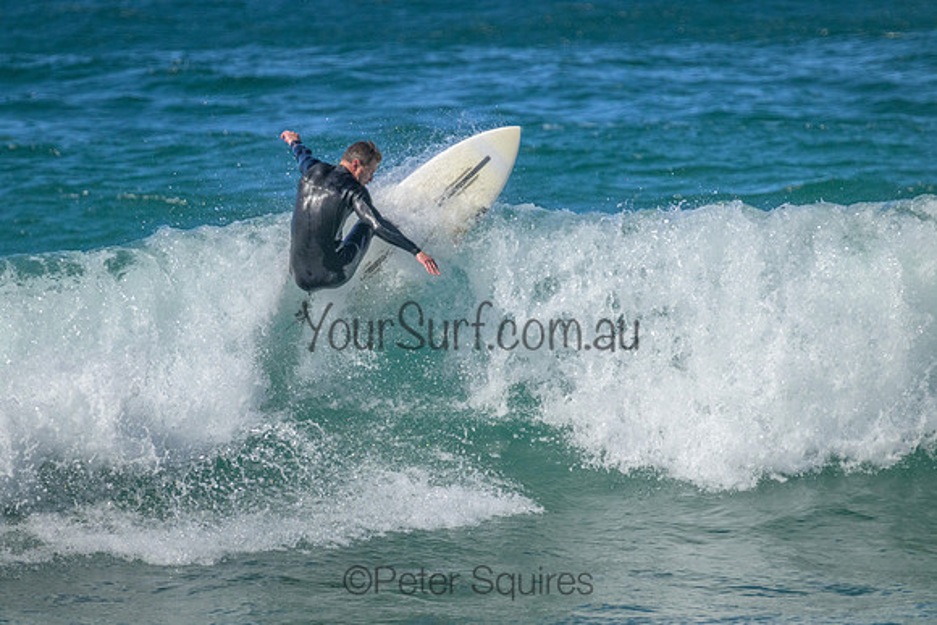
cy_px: 312
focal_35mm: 800
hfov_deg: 2.6
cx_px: 468
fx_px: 20826
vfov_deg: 1.7
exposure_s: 1/2000
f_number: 11
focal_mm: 800
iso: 2800
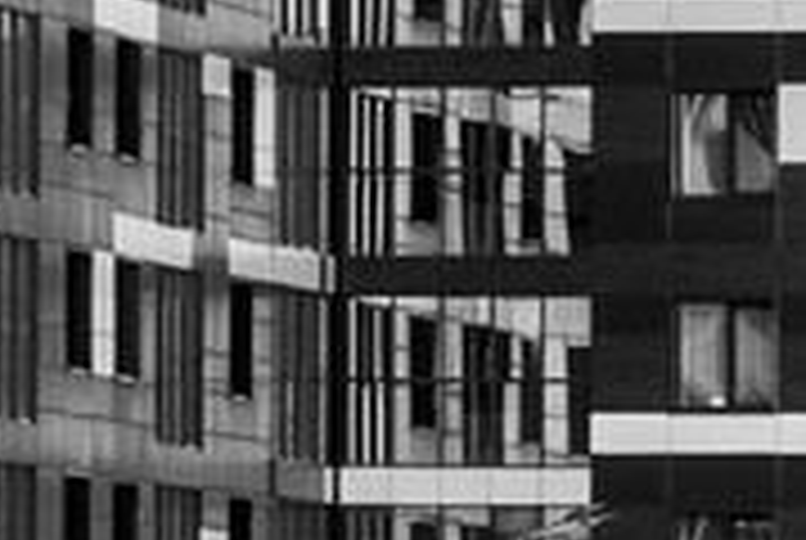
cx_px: -63
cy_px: -392
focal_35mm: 341
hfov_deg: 6.0
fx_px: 7647
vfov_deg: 4.0
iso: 100
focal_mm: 68
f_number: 11
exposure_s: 1/80
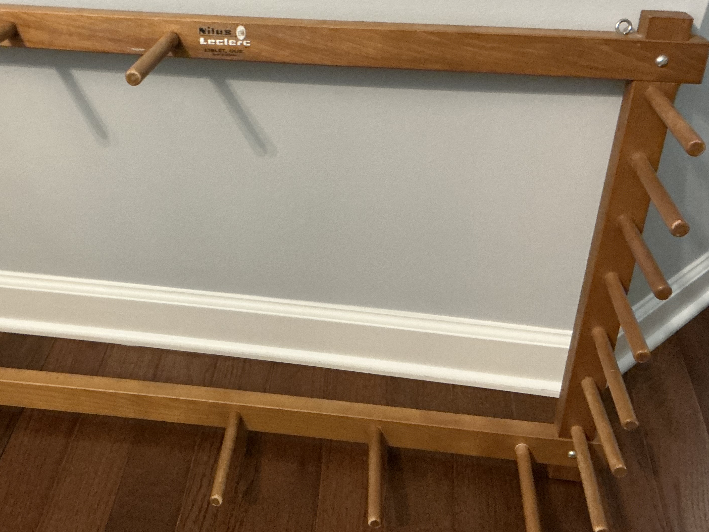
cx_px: 245
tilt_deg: -38.1
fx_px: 819
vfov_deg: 35.8
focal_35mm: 40
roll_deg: +2.0
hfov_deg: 46.2
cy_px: 215
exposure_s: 1/30
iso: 320
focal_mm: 3
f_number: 1.8
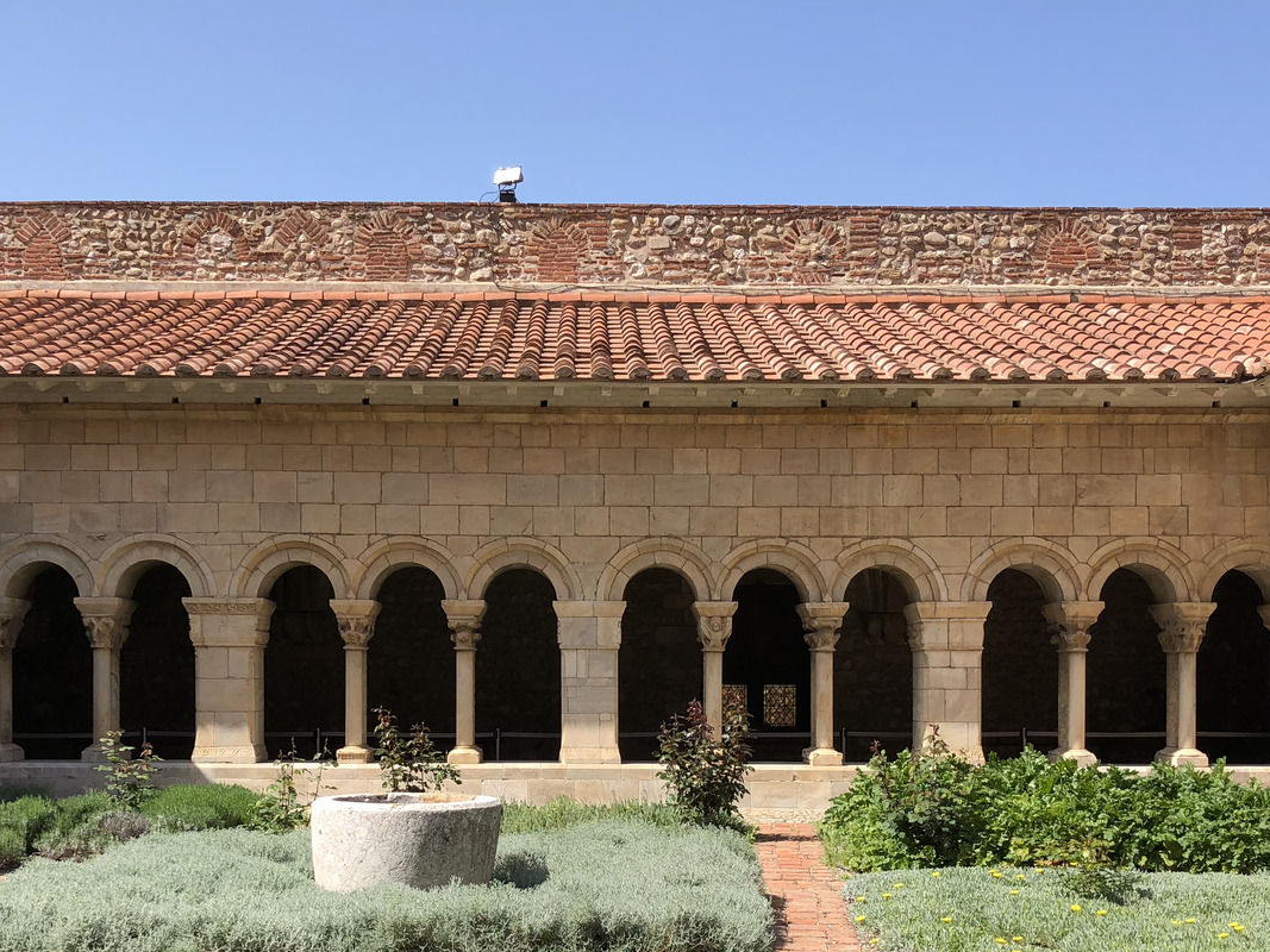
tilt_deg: -0.3
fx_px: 1541
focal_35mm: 42
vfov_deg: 33.7
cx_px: 582
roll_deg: +0.9
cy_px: 710
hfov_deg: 44.8
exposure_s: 1/1200
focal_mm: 4
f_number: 1.8
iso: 20
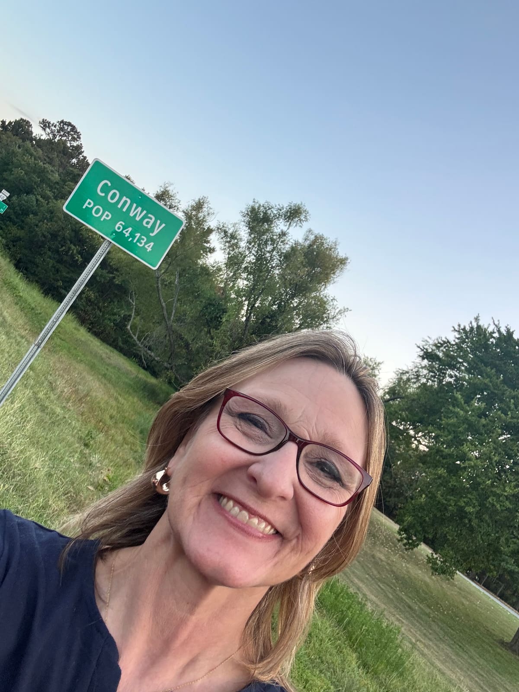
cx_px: 260
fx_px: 600
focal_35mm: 30
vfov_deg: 60.0
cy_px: 346
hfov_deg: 46.8
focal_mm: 2.69
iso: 80
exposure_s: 1/66
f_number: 1.9
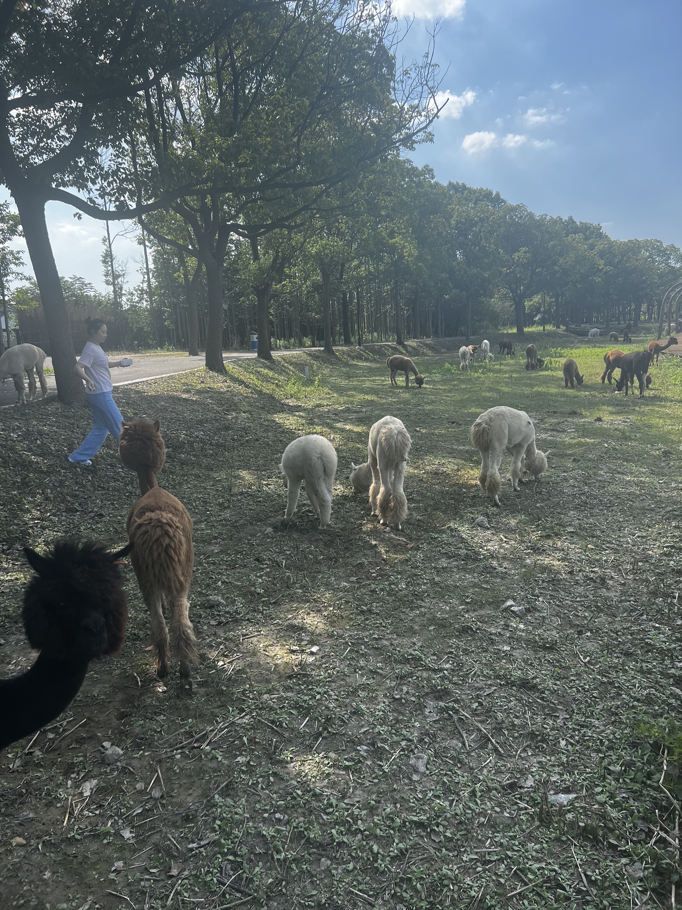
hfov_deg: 53.1
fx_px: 683
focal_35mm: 26
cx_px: 341
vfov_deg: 67.3
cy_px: 455
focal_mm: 5.7
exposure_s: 1/1511
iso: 50
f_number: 1.5
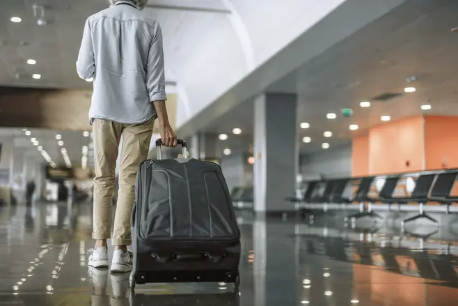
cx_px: 229
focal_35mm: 50
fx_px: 636
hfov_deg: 39.6
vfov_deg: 27.0
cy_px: 153
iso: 250
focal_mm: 50
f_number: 1.4
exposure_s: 1/200
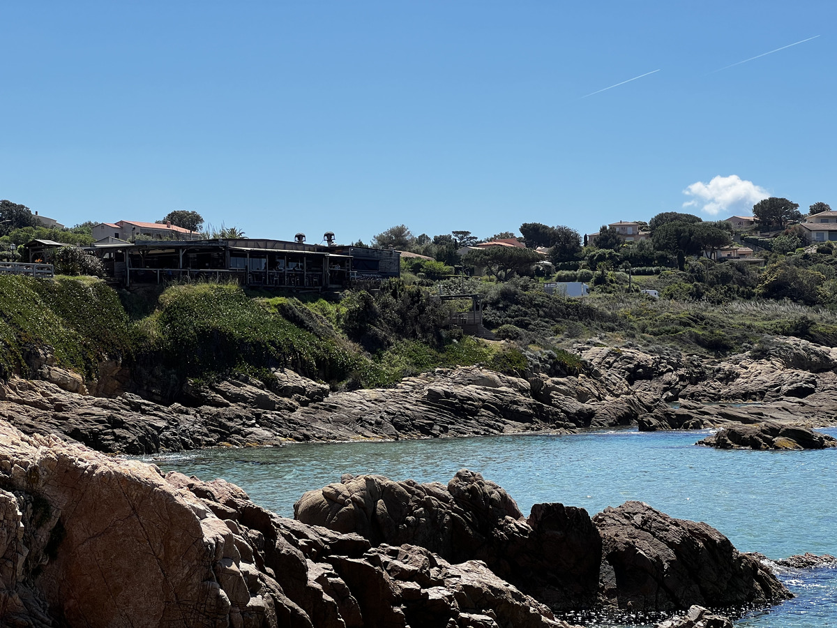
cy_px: 314
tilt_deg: +1.7
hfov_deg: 25.3
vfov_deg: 19.1
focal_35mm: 77
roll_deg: +0.5
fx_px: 1862
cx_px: 418
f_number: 2.8
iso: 32
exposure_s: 1/943
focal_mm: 9
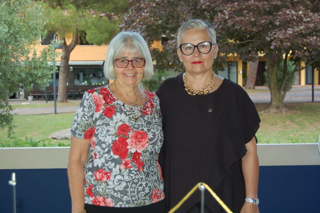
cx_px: 160
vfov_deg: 23.4
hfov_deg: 34.5
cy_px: 108
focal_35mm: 58
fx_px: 516
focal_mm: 38
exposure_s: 1/60
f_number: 4.8
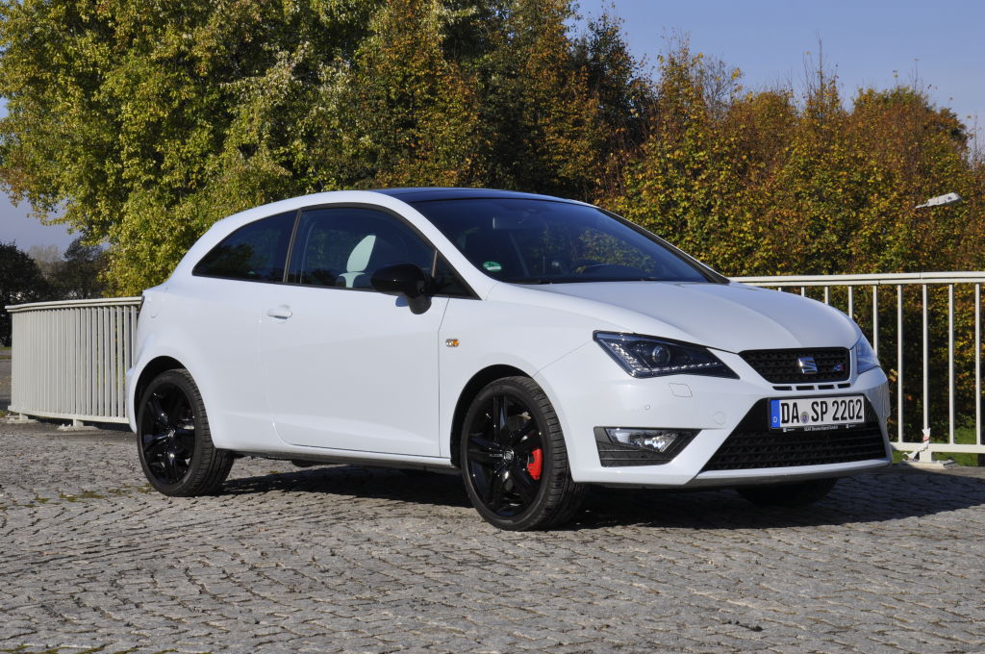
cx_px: 492
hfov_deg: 26.0
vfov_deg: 17.4
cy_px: 327
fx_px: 2131
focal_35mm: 78
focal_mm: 52
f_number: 16
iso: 200
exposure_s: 1/250
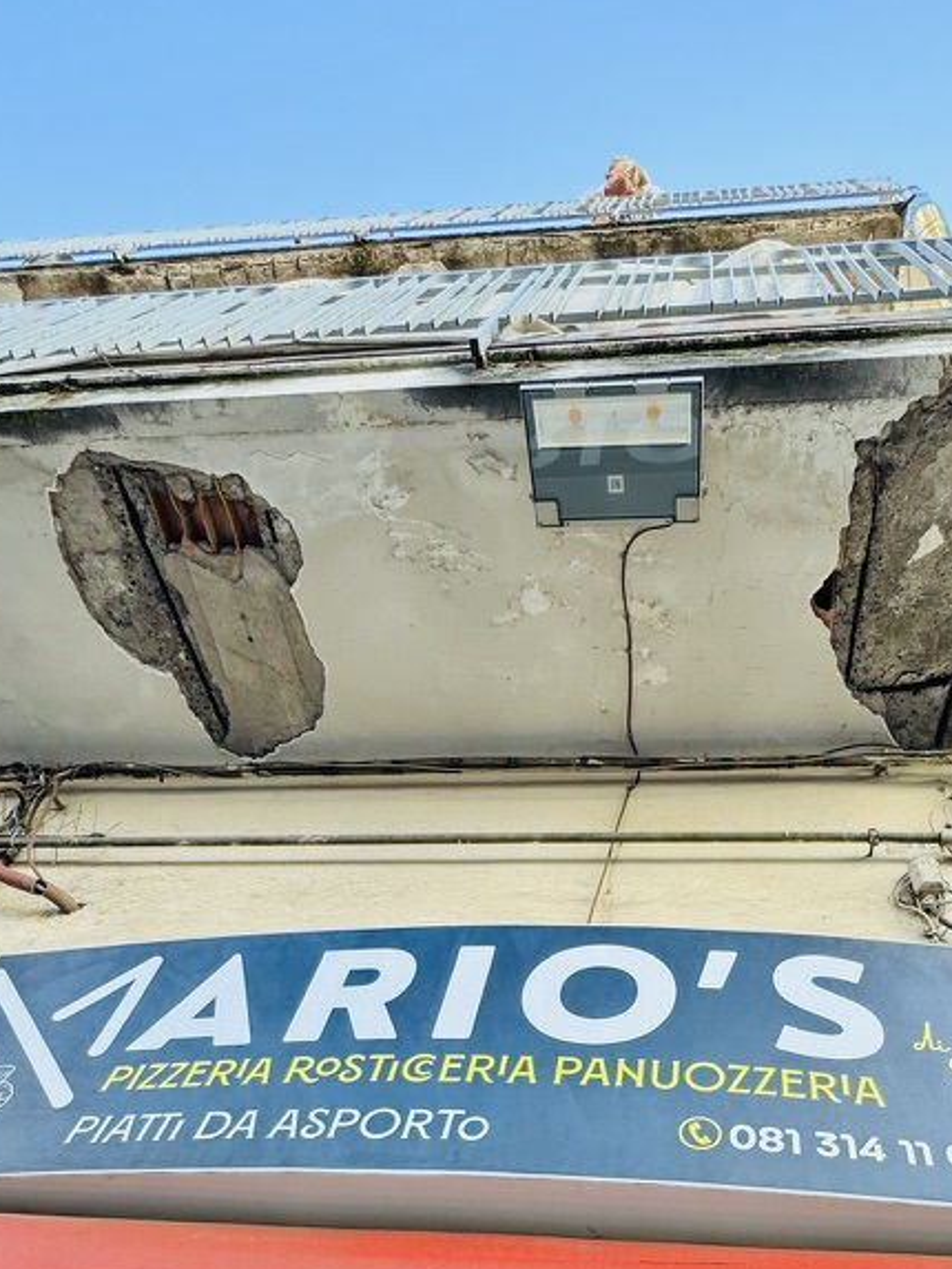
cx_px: 604
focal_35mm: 25
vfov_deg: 61.1
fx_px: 916
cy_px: 1087
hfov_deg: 54.2
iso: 40
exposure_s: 1/146
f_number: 2.2
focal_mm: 2.22
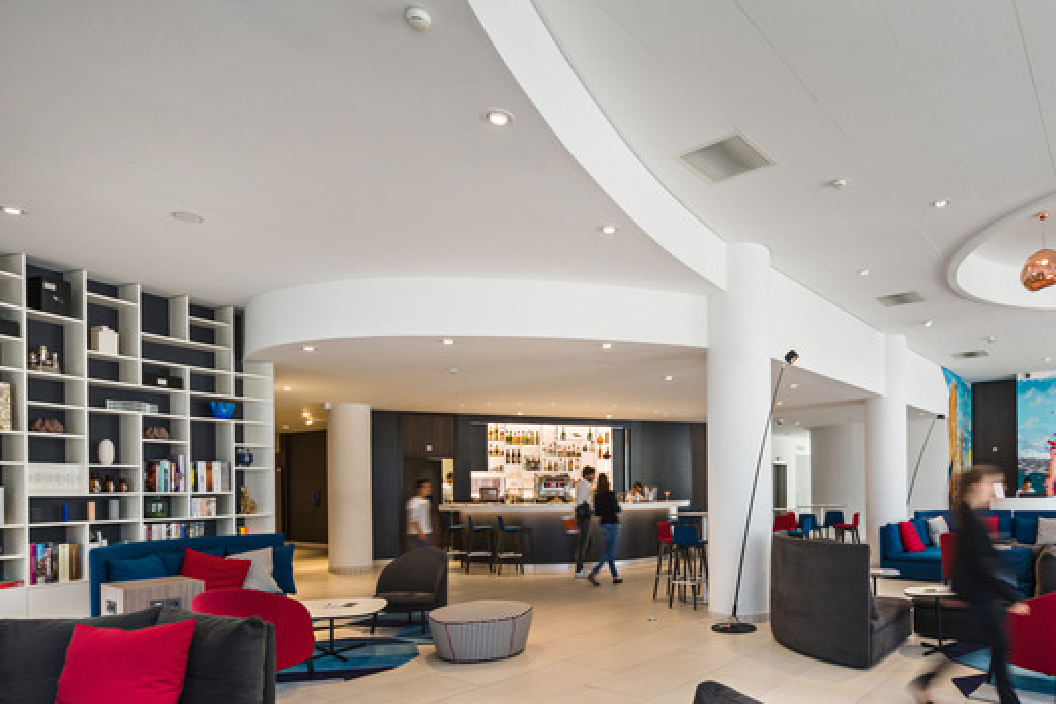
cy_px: 494
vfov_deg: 53.5
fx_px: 675
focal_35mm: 23
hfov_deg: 74.4
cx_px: 680
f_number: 6.3
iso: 100
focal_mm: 15
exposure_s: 1/10
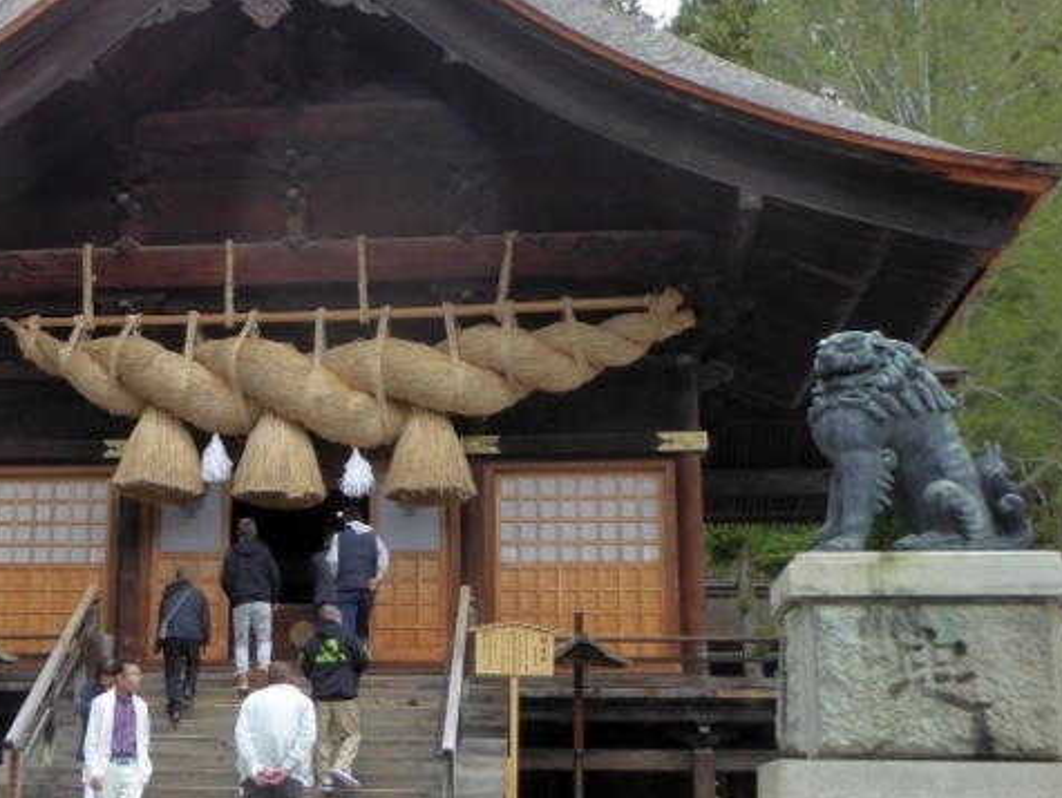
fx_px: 1873
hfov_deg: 31.1
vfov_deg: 24.1
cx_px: 259
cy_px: 425
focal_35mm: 61
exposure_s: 1/200
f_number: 3.5
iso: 160
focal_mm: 5
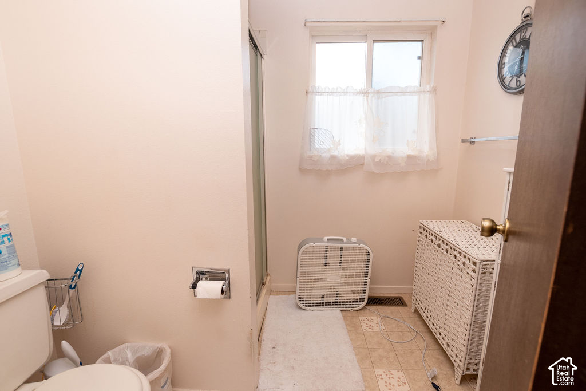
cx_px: 293
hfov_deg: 100.1
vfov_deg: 77.1
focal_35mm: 15
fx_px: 245
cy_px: 196
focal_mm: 10
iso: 1000
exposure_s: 1/200
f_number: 5
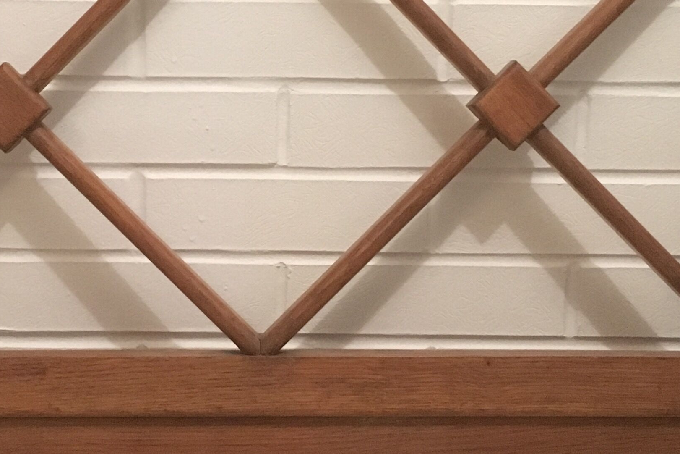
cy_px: 239
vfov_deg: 18.2
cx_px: 245
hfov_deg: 26.9
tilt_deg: -14.6
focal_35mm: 75
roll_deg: -0.9
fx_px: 1417
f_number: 2.2
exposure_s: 1/17
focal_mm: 4.15
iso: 250
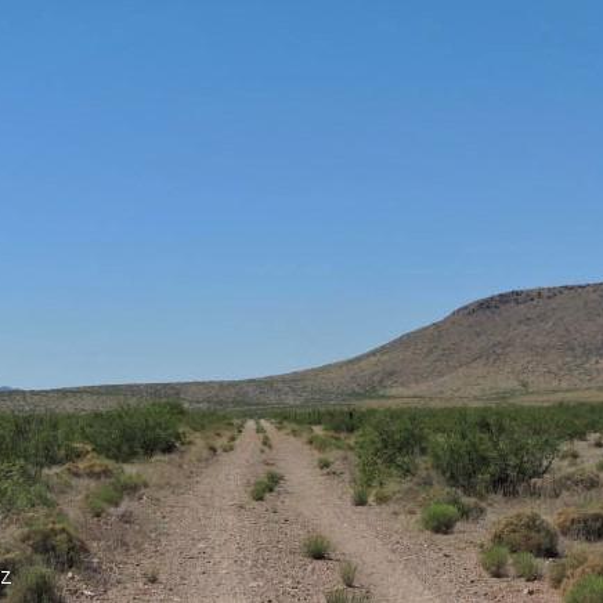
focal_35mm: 83
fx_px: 1636
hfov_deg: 20.9
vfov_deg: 20.9
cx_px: 284
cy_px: 302
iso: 100
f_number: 4.3
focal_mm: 12.4
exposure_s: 1/1250
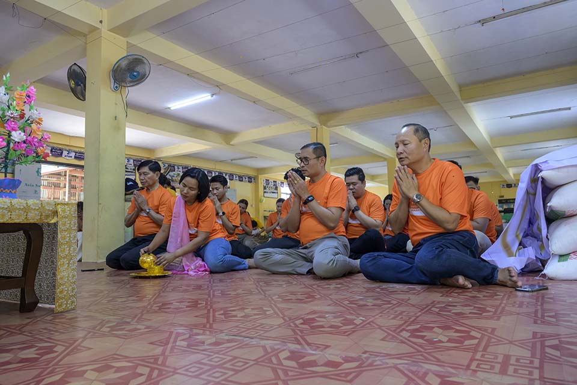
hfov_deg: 70.4
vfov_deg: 50.4
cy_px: 192
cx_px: 288
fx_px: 409
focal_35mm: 26
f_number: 6.3
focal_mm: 25.5
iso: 5600
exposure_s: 1/200
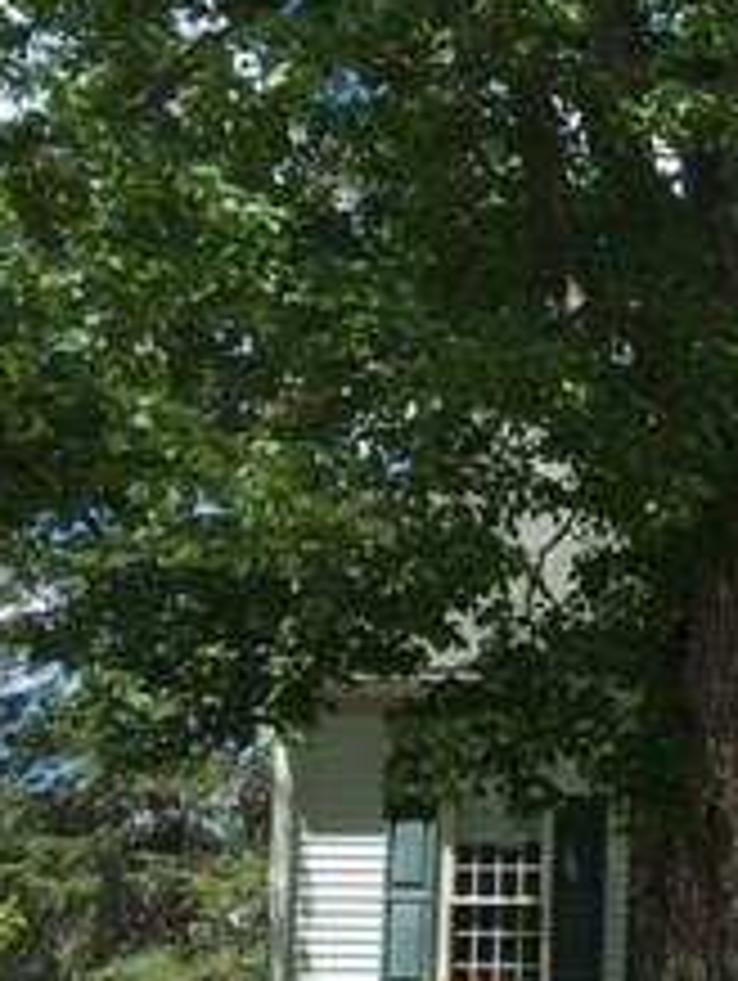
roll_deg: -1.1
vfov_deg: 22.4
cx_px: 1206
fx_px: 2412
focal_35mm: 85
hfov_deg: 15.6
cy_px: 882
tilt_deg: +5.1
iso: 25
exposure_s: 1/916
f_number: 2.2
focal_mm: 4.15
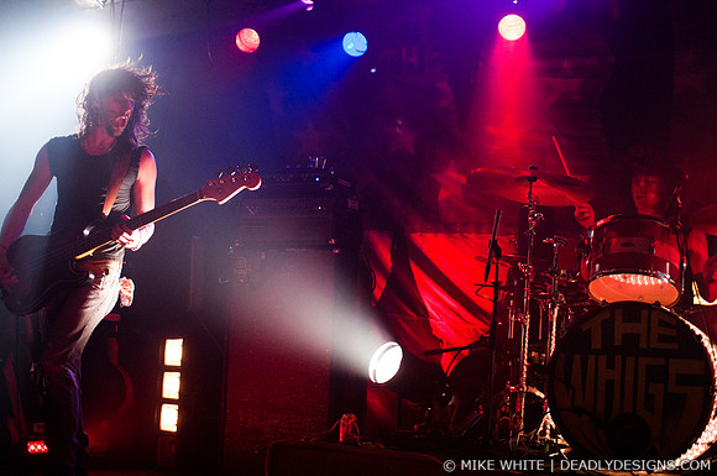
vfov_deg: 29.8
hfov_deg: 43.7
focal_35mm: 45
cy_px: 238
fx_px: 895
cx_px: 358
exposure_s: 1/500
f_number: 1.8
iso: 1000
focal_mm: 30
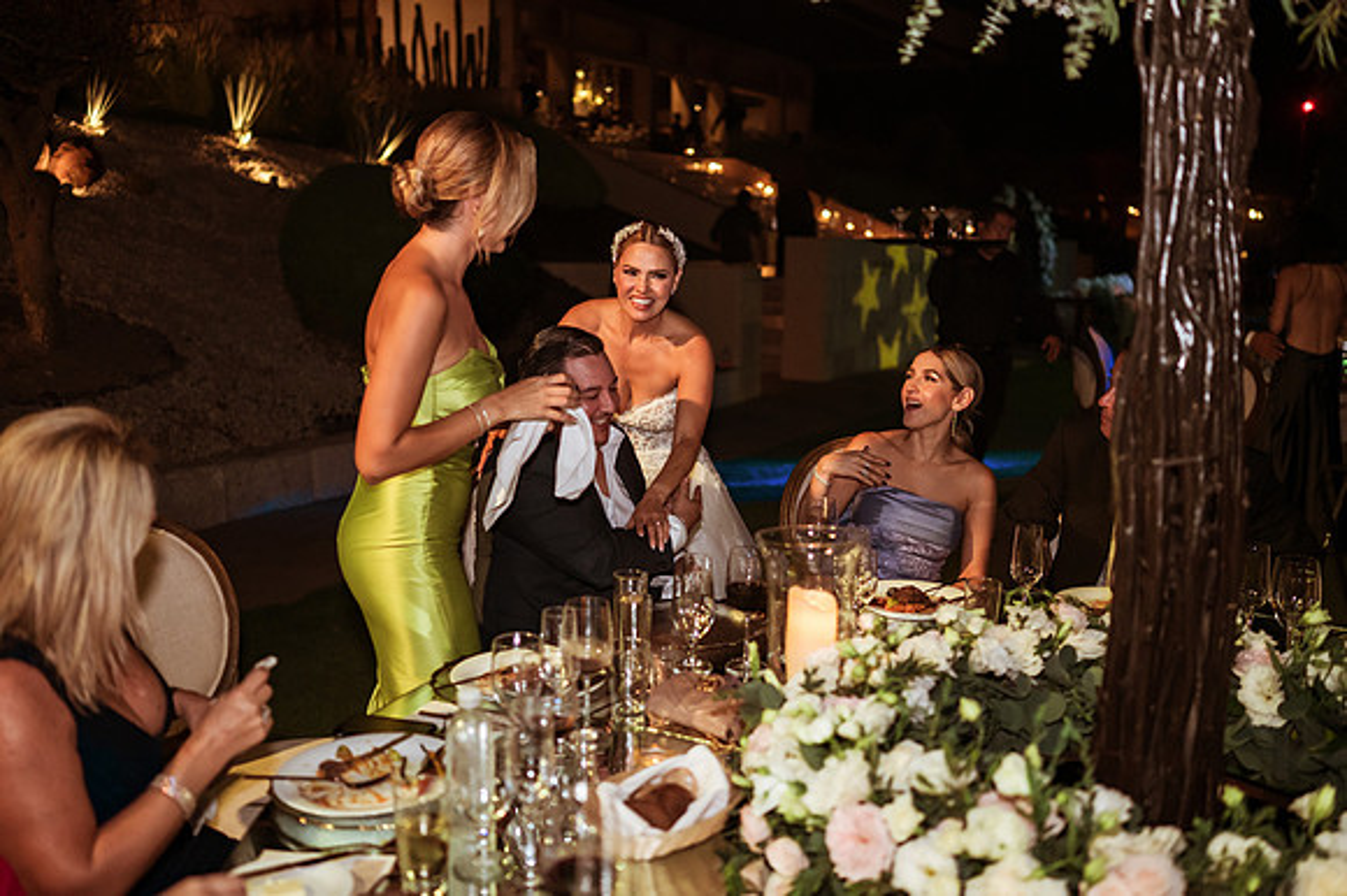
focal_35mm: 35
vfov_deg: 37.8
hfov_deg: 54.5
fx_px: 1309
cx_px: 674
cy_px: 448
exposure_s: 1/1000
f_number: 1.8
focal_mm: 35
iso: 3200
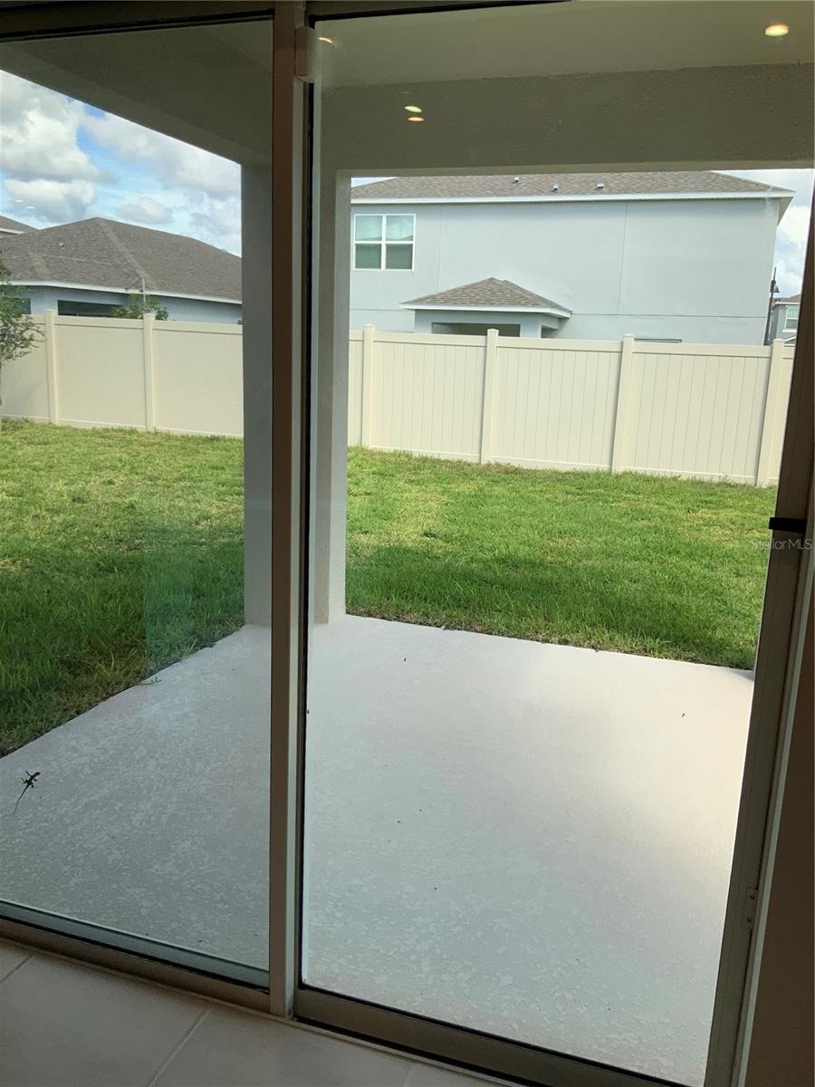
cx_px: 408
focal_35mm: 29
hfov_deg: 48.2
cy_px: 544
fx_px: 910
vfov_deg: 61.7
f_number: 1.8
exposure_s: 1/478
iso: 16
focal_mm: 3
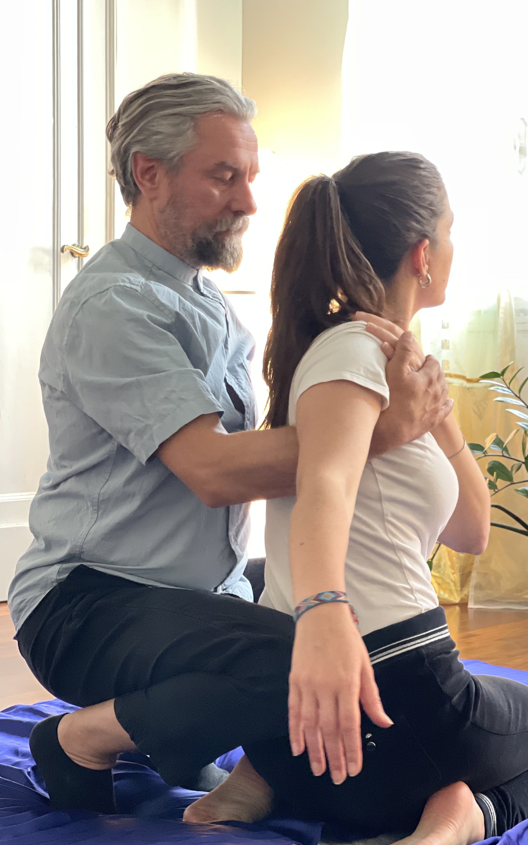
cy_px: 433
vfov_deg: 27.5
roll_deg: -1.3
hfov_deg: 17.4
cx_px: 316
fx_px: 1727
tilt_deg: -1.3
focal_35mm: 75
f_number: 2.2
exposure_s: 1/33
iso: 160
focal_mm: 7.5
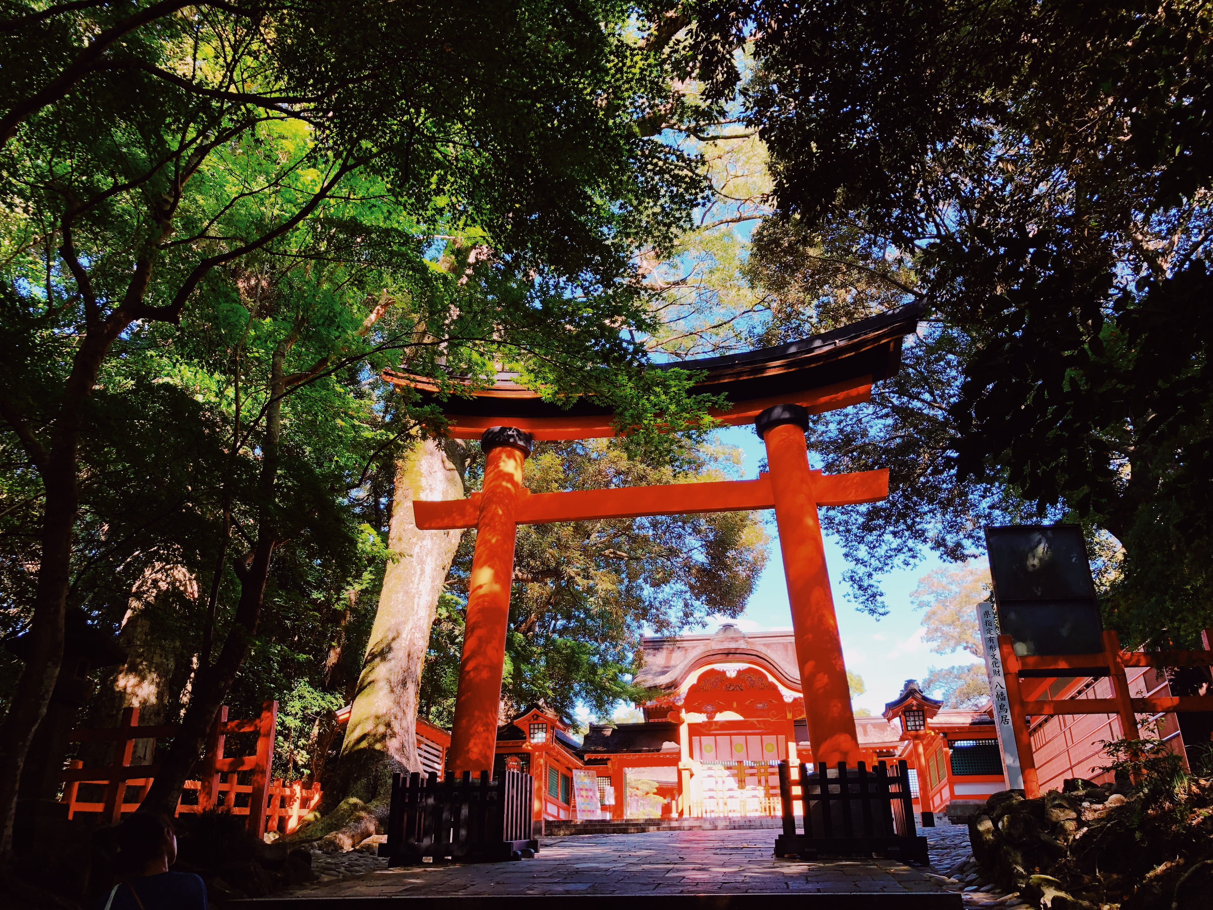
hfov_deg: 63.4
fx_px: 981
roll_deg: -0.5
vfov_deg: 49.7
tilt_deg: +23.6
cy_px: 455
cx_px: 606
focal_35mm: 28
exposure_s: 1/120
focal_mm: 3.99
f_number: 1.8
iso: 25
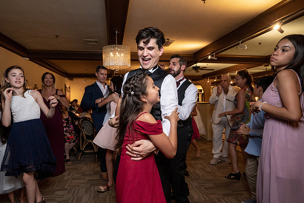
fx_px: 174
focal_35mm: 21
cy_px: 110
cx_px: 139
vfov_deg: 60.5
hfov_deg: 82.2
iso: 2000
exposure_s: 1/200
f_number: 5.6
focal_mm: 19
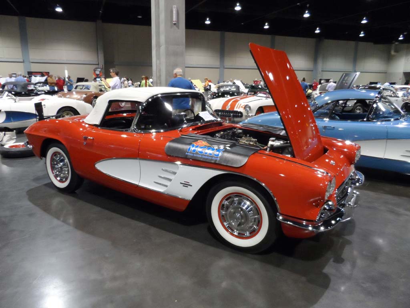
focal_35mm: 24
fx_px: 284
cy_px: 154
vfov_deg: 56.8
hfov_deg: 71.6
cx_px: 205
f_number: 3.2
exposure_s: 1/30
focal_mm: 4
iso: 400
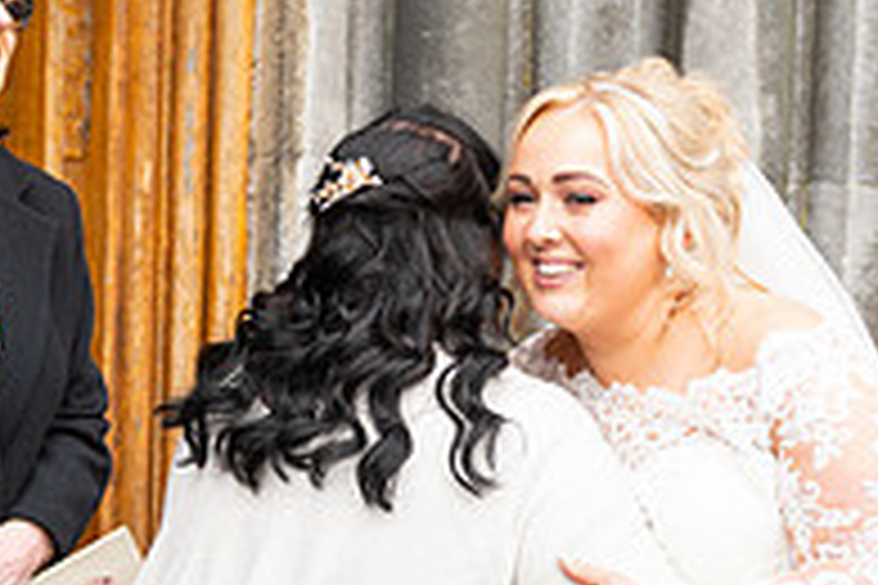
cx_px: 747
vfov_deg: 12.1
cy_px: 488
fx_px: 2756
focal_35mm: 113
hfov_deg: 17.9
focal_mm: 38
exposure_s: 1/160
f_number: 3.5
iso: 125
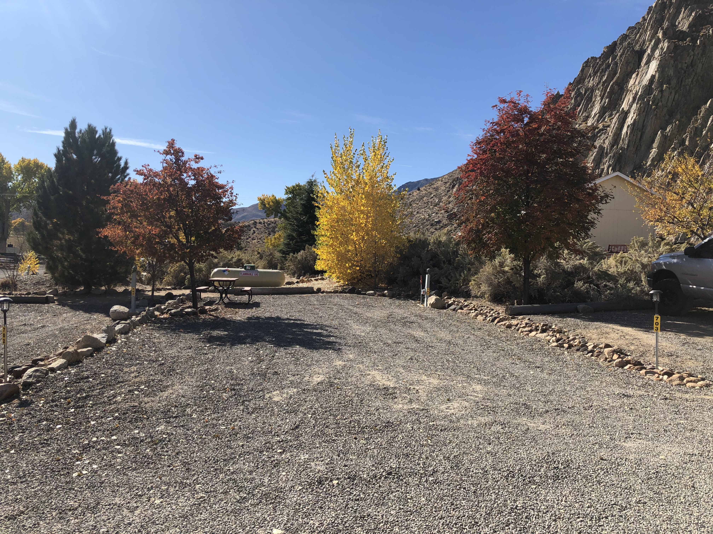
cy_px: 267
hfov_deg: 63.4
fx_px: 577
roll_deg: -1.7
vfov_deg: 49.7
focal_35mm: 28
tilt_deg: +0.5
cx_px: 356
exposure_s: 1/2114
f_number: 1.8
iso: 20
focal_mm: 4
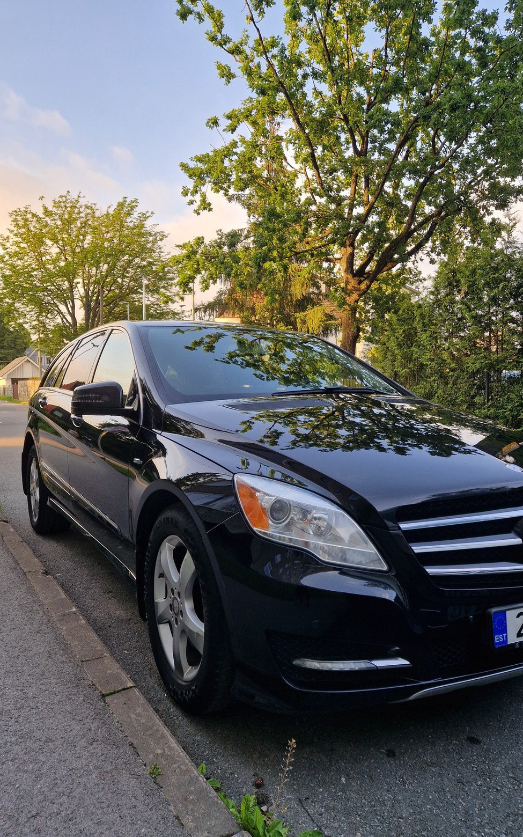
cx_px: 315
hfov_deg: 49.0
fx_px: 570
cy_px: 425
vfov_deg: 72.5
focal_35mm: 25
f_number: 1.8
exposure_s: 1/211
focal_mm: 5.4
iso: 50
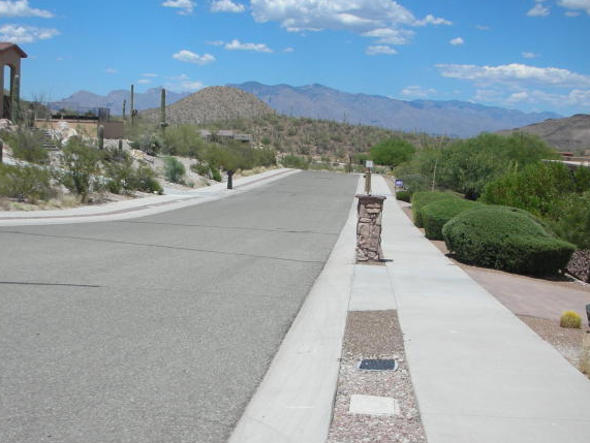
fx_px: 836
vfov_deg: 29.7
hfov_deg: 38.8
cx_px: 254
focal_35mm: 49
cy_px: 247
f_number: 8.5
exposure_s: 1/153
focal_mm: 5.8
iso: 50
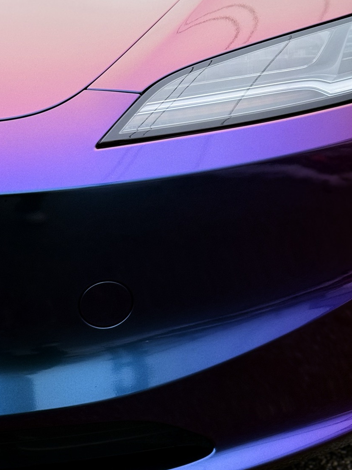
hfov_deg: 18.9
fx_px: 1058
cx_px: 229
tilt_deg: -11.0
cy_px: 146
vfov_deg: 24.9
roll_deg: -0.8
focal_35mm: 78
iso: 64
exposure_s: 1/48
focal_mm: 6.76
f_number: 1.78
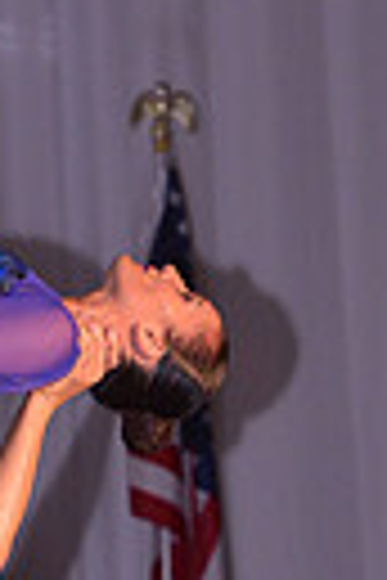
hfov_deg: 2.2
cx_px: -205
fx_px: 10126
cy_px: 850
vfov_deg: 3.3
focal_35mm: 628
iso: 1600
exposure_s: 1/250
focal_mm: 140
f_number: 5.6
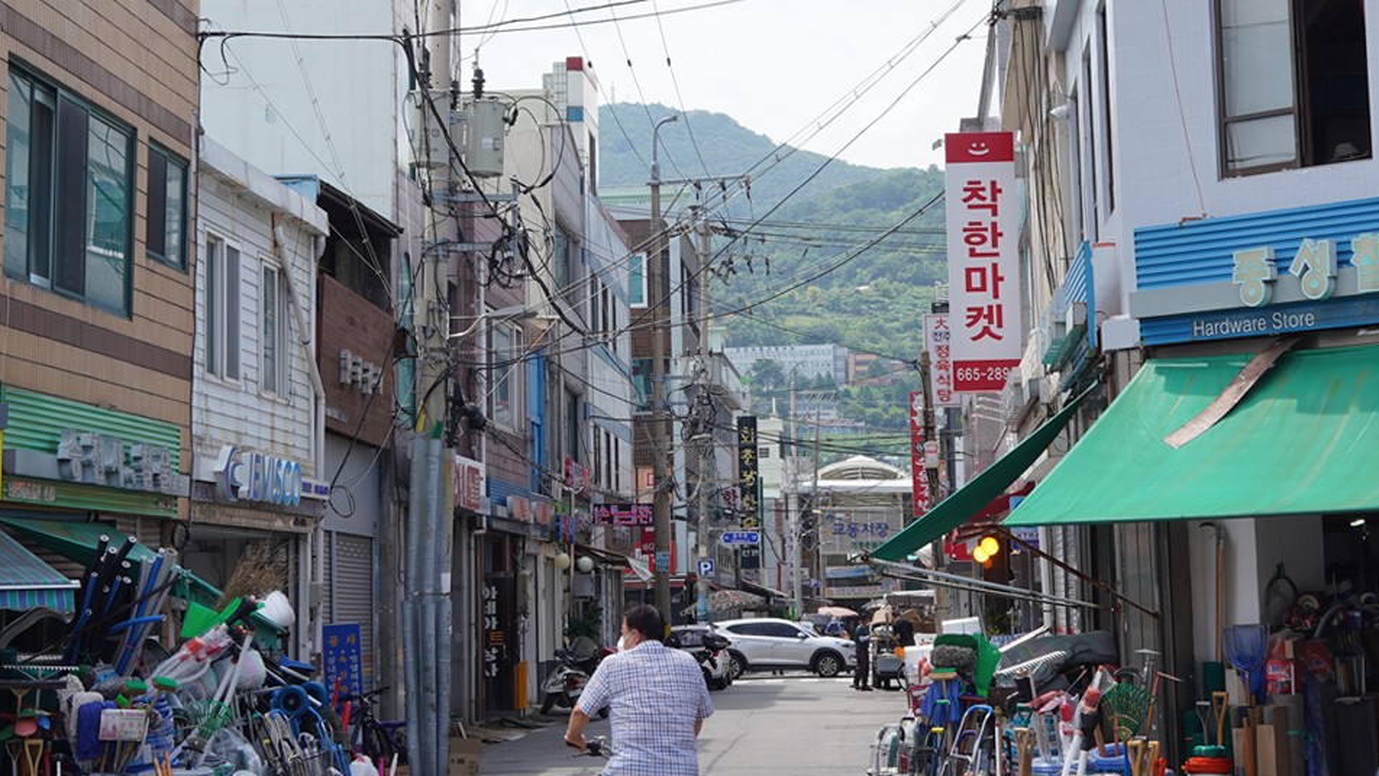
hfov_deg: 27.5
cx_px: 752
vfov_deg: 15.5
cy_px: 97
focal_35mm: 77
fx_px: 2816
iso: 100
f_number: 10
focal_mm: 35
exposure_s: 1/125
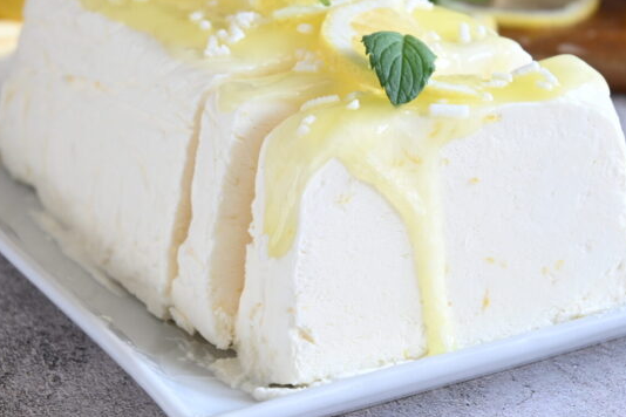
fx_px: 1756
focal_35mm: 101
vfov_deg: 13.5
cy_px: 166
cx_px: 315
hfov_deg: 20.2
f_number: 7.1
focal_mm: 50
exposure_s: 1/15
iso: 200
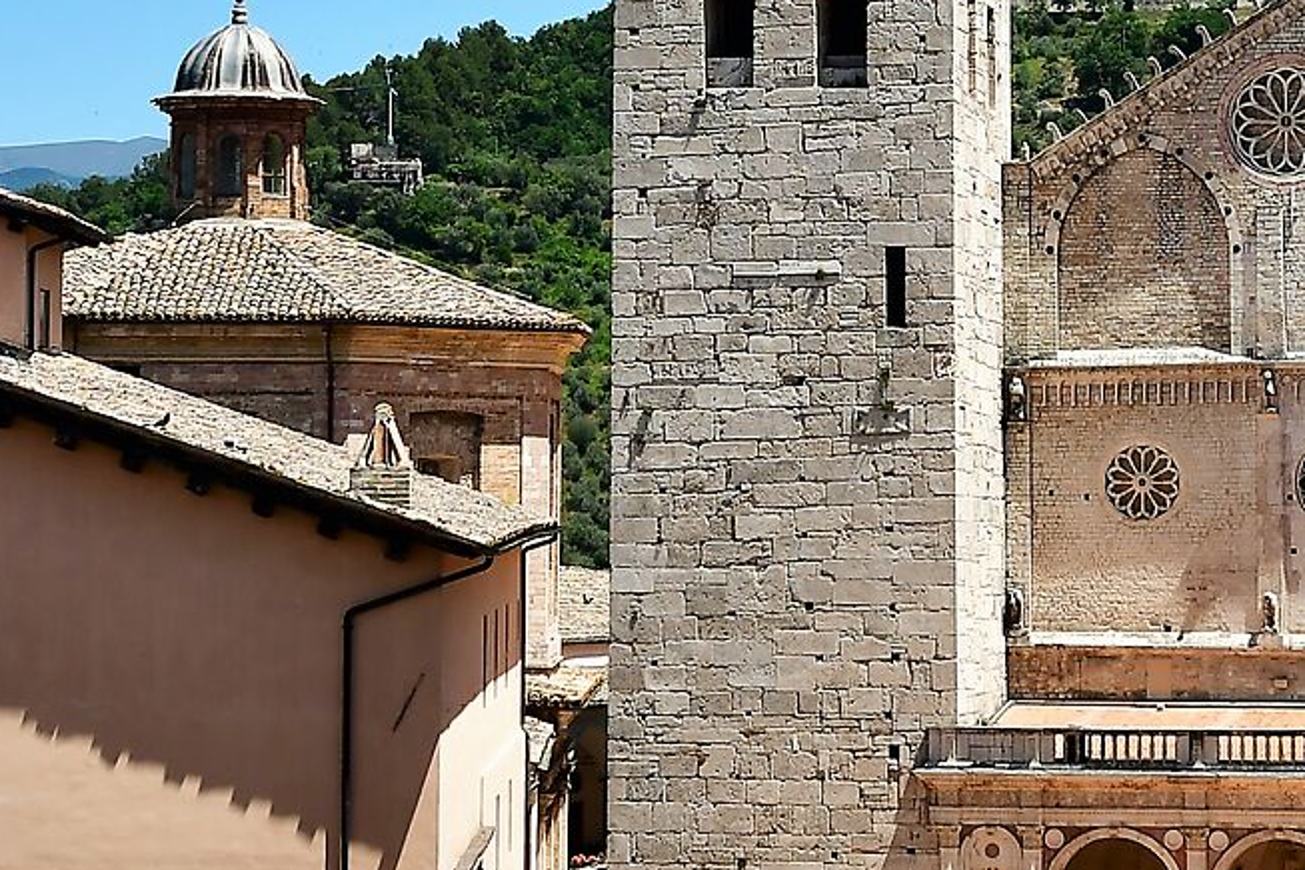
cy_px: 100
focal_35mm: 136
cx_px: 1041
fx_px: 4928
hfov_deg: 15.0
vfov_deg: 10.0
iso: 100
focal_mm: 25
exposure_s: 1/1250
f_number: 5.6
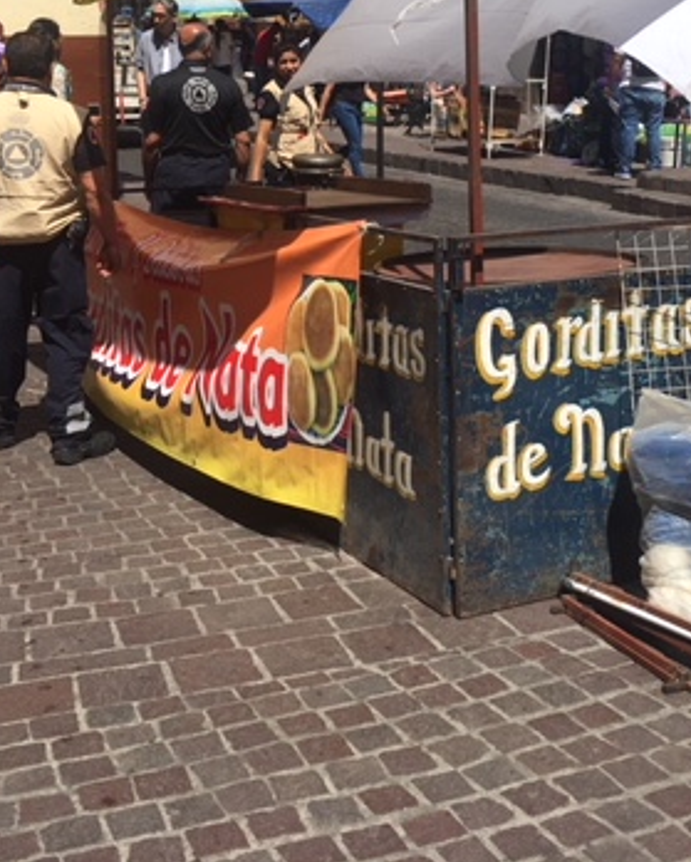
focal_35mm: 52
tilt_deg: -12.6
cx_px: 369
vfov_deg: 35.5
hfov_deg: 29.2
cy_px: 270
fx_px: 1328
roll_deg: -0.8
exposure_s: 1/2079
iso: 25
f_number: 2.2
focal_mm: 4.15
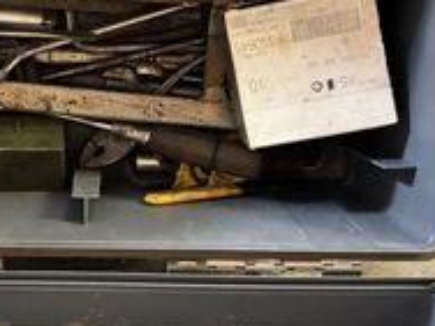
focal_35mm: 51
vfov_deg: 28.2
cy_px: 88
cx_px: 69
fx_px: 641
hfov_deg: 35.9
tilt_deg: -82.6
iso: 800
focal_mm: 6.76
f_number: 1.78
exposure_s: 1/40
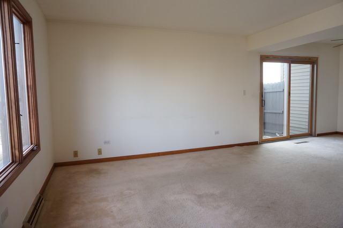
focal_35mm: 24
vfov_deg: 53.0
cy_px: 114
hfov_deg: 73.8
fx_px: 228
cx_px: 172
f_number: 4
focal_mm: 16
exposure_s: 1/160
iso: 250
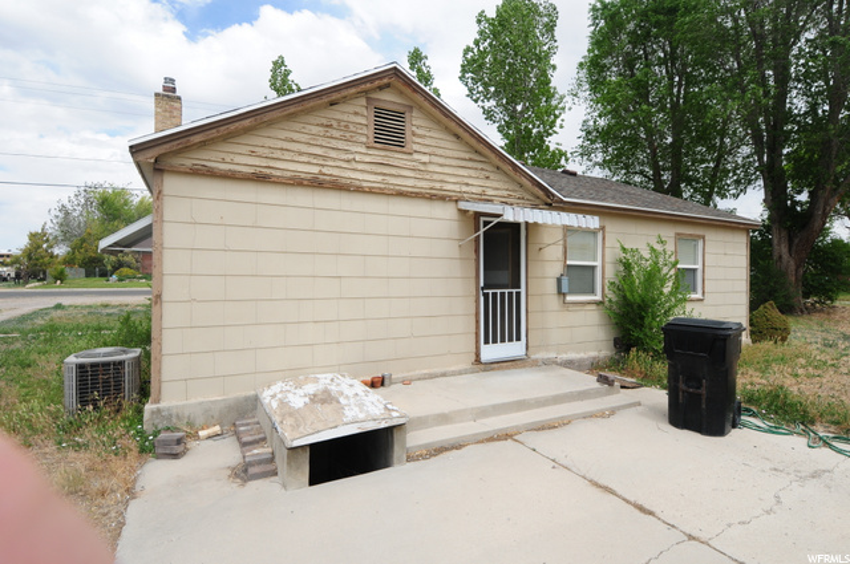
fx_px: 424
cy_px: 282
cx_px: 425
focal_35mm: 18
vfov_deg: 67.2
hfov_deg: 90.1
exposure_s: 1/320
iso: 250
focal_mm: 12
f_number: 9
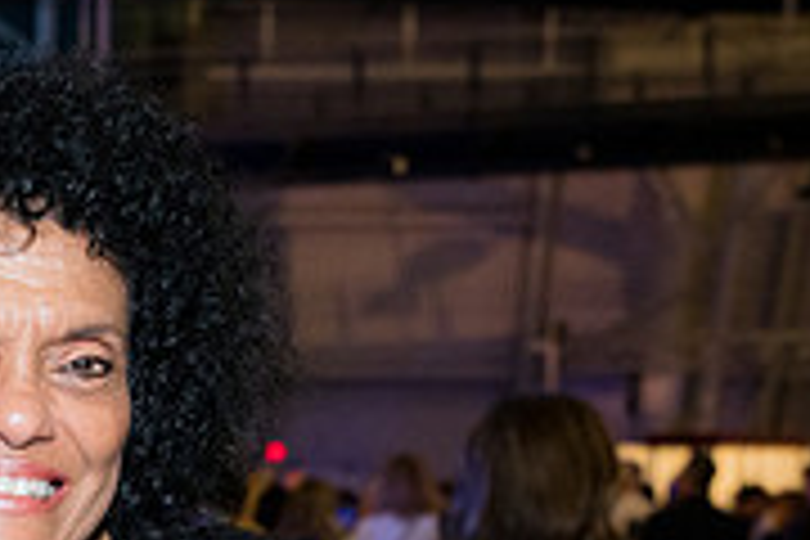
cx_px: -288
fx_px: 2354
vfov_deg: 12.5
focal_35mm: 105
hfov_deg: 18.0
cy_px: 803
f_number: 4
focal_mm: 32.5
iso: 3200
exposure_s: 1/125
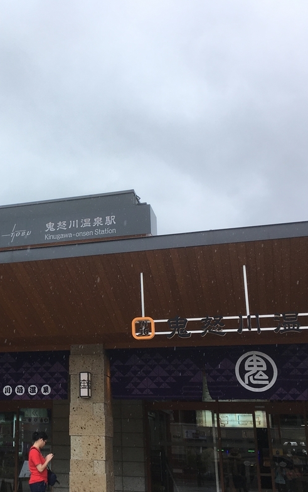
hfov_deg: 26.2
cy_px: 273
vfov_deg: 42.6
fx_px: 631
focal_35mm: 47
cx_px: 11
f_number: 2.2
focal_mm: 4.15
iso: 25
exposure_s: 1/785
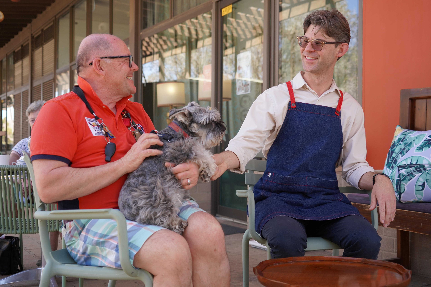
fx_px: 551
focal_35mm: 46
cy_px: 144
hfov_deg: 42.7
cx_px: 216
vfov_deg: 29.2
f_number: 4.5
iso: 320
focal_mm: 46
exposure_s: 1/160
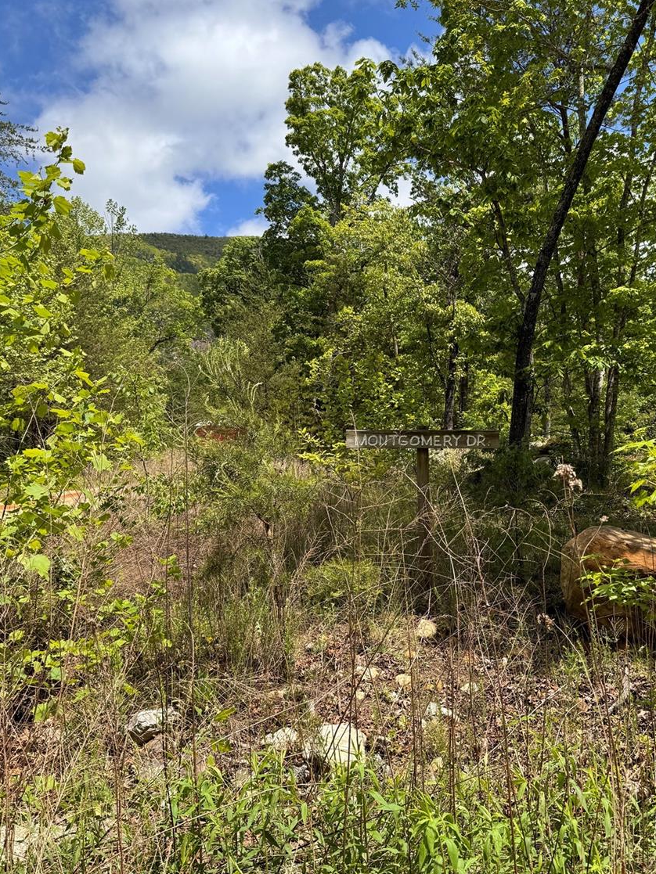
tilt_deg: +3.7
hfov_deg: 42.6
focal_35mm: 33
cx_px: 411
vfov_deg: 55.3
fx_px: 834
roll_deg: +1.4
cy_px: 449
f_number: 1.78
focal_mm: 6.76
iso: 80
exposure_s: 1/2833
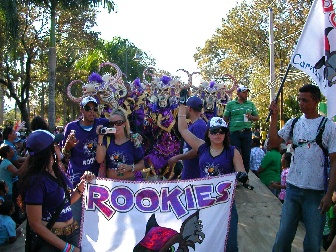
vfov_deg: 38.7
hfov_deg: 50.1
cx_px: 168
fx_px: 359
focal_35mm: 37
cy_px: 126
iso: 100
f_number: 2.7
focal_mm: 5.6
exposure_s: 1/358
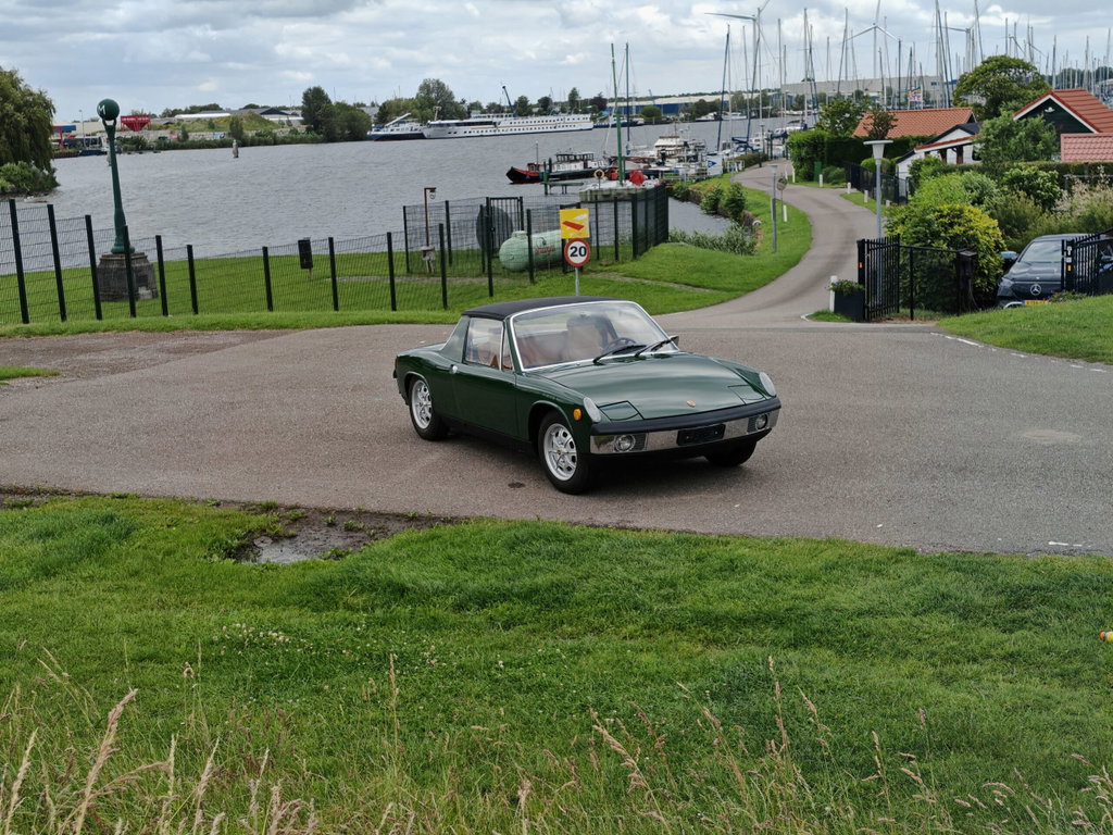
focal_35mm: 52
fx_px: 1672
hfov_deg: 36.8
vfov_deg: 28.0
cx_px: 556
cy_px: 418
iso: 50
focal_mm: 5.4
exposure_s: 1/720
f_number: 1.6
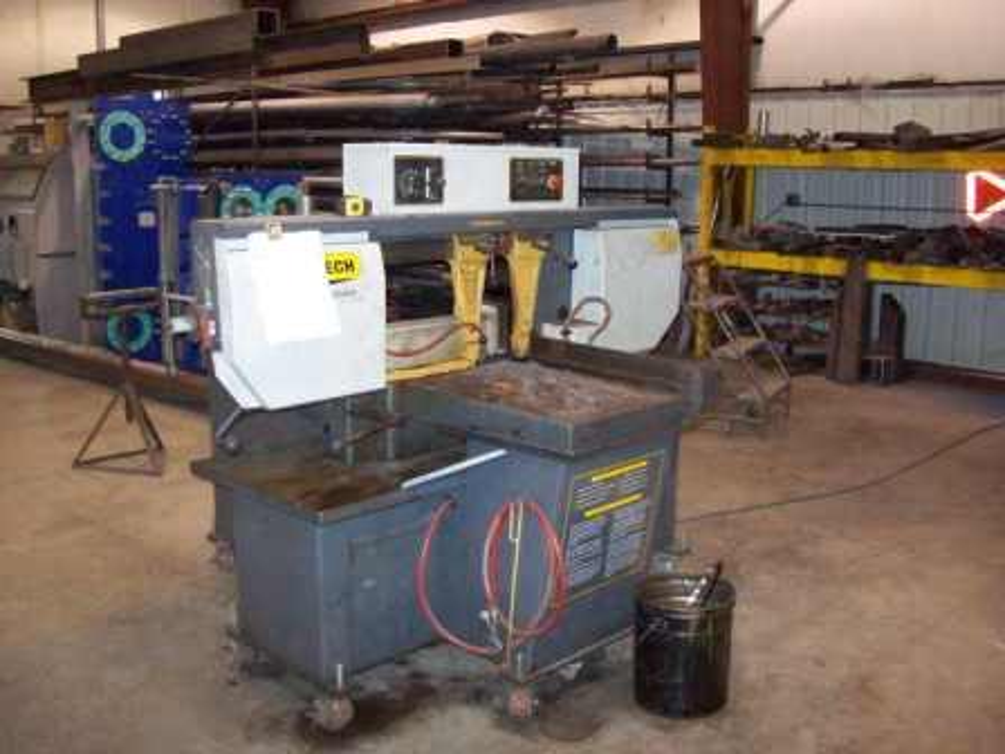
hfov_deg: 51.4
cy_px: 377
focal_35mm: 36
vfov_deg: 39.7
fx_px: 1045
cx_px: 502
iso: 800
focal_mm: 6
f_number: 2.7
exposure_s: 1/128
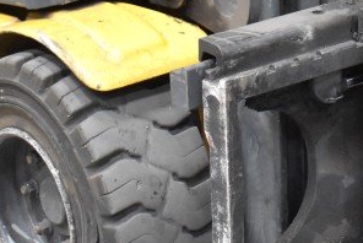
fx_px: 1716
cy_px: 44
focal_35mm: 170
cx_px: 419
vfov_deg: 8.1
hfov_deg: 11.9
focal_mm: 28
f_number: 5
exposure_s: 1/25
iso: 1600
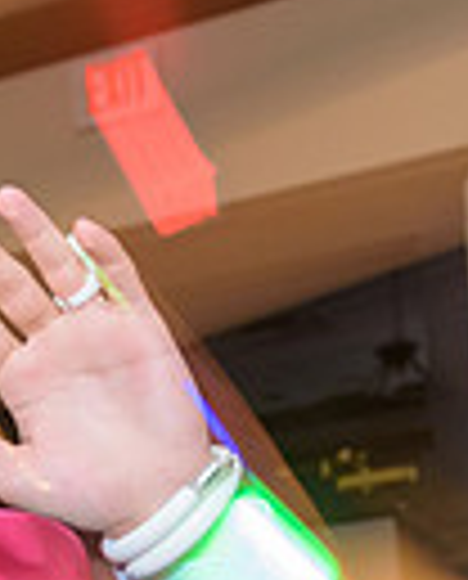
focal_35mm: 101
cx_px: 22
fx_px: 1740
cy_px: 834
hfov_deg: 15.1
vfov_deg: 17.3
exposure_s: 1/15
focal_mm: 24
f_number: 3.2
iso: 1600
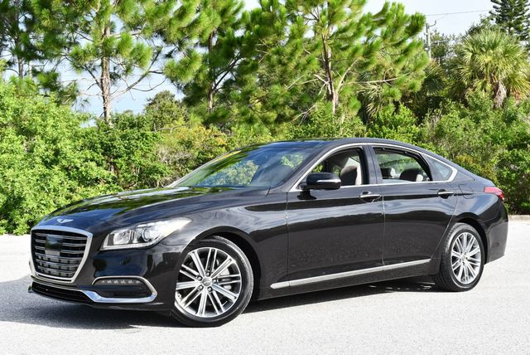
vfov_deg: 24.2
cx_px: 265
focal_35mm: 56
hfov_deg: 35.6
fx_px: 825
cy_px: 178
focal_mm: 28
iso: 200
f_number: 8
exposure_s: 1/250
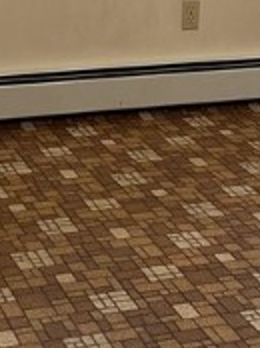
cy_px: -122
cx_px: 114
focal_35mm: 115
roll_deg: -2.6
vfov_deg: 16.1
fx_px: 1155
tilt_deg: -7.0
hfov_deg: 12.8
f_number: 1.5
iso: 125
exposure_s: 1/60
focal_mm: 5.7
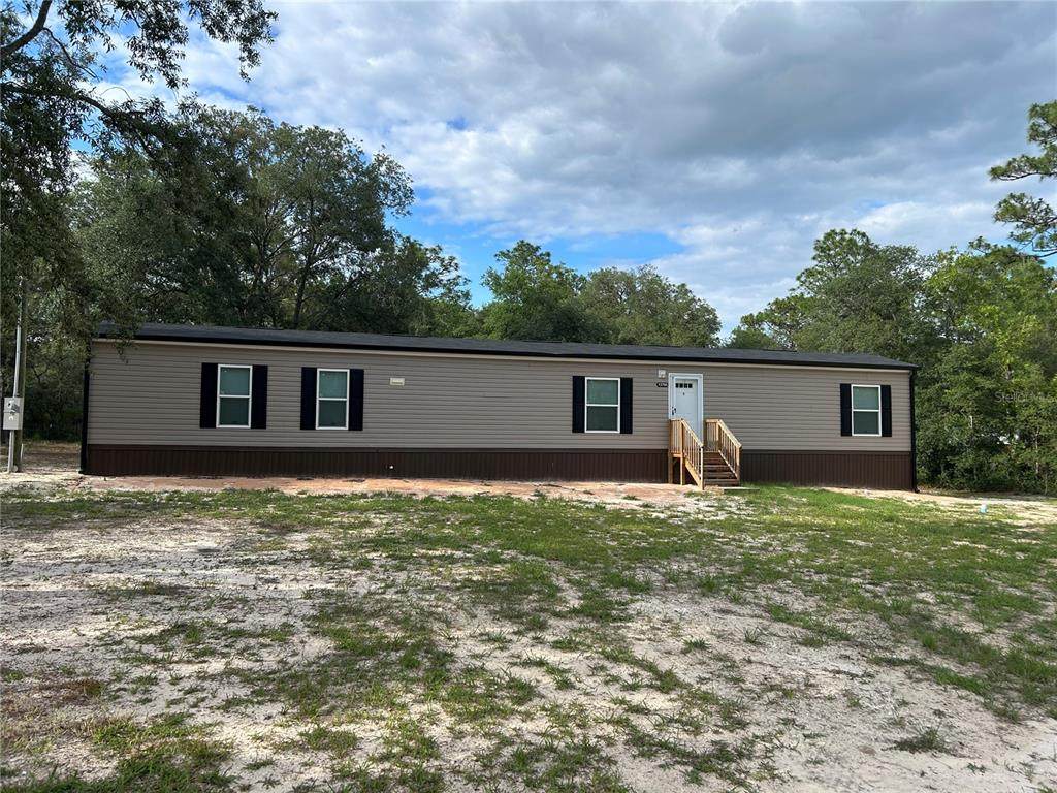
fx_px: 794
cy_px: 396
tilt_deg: +3.0
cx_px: 528
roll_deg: -0.1
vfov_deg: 53.1
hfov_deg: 67.3
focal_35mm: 26
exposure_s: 1/2123
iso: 50
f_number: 1.5
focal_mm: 5.7
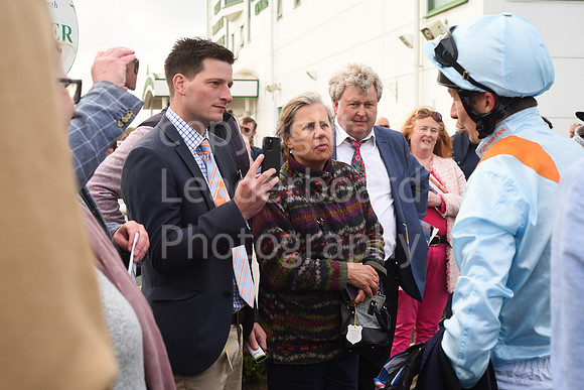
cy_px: 195
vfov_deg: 27.0
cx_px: 292
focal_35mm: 50
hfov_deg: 39.6
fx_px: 811
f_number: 6.3
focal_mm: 50
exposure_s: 1/320
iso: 800
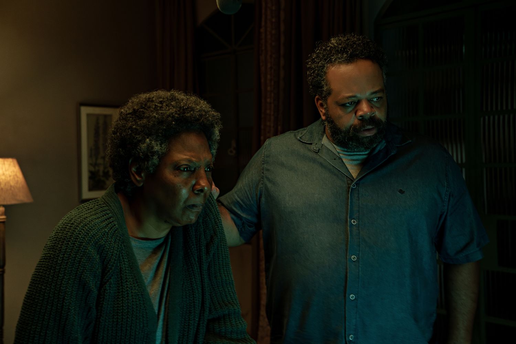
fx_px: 602
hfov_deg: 46.4
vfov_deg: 31.9
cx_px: 258
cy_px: 172
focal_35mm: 42
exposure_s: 1/40
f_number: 4
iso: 2000
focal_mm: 42
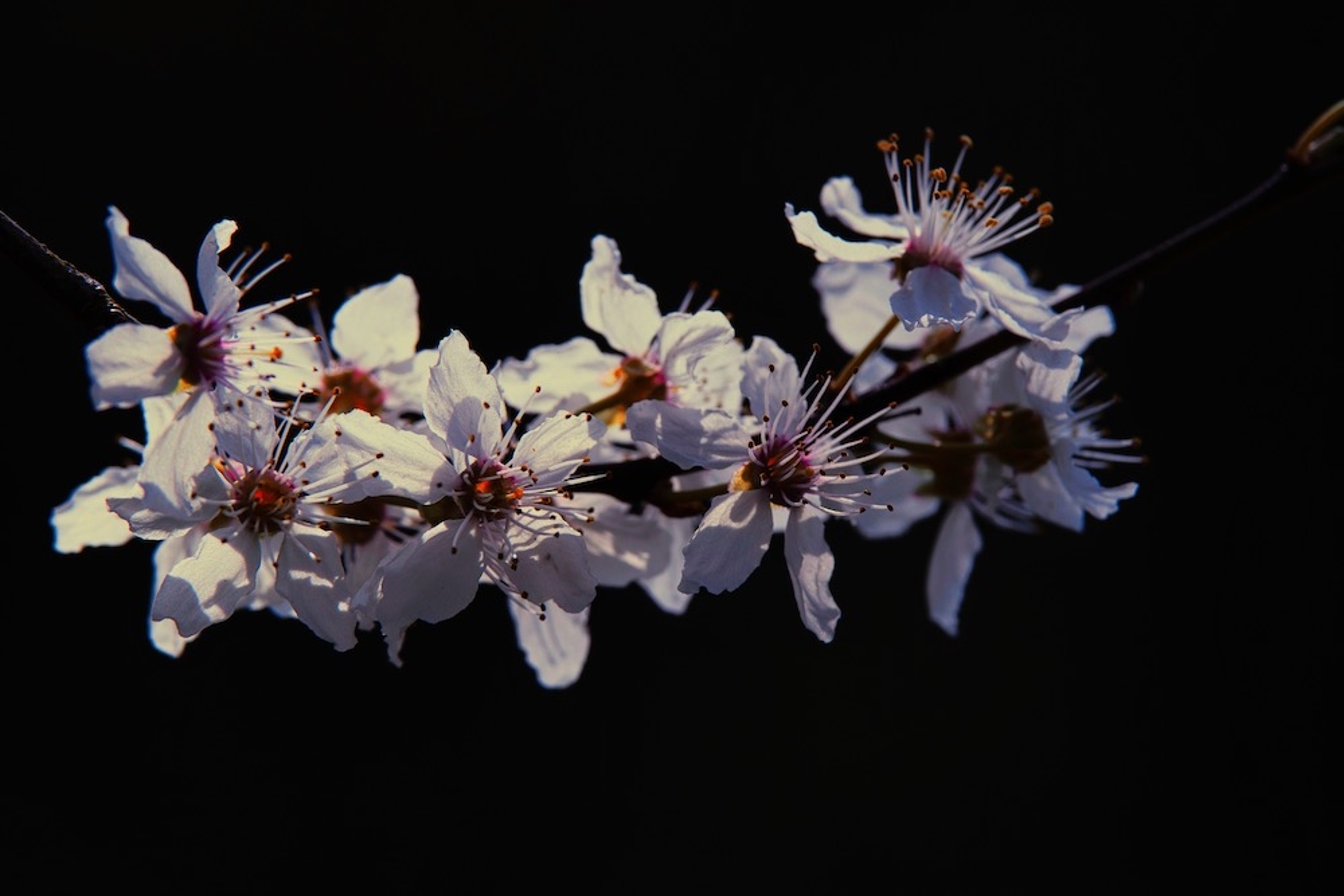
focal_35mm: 315
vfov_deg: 4.4
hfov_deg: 6.5
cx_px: 672
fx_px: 11761
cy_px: 448
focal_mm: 210
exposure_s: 1/800
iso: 500
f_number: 8
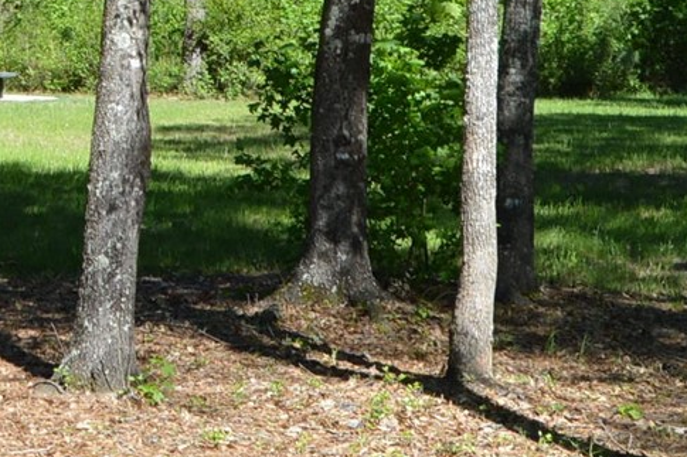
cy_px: -153
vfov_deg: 11.0
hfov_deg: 16.2
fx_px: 2308
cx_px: -138
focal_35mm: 121
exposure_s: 1/200
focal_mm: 18
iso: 100
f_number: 7.1
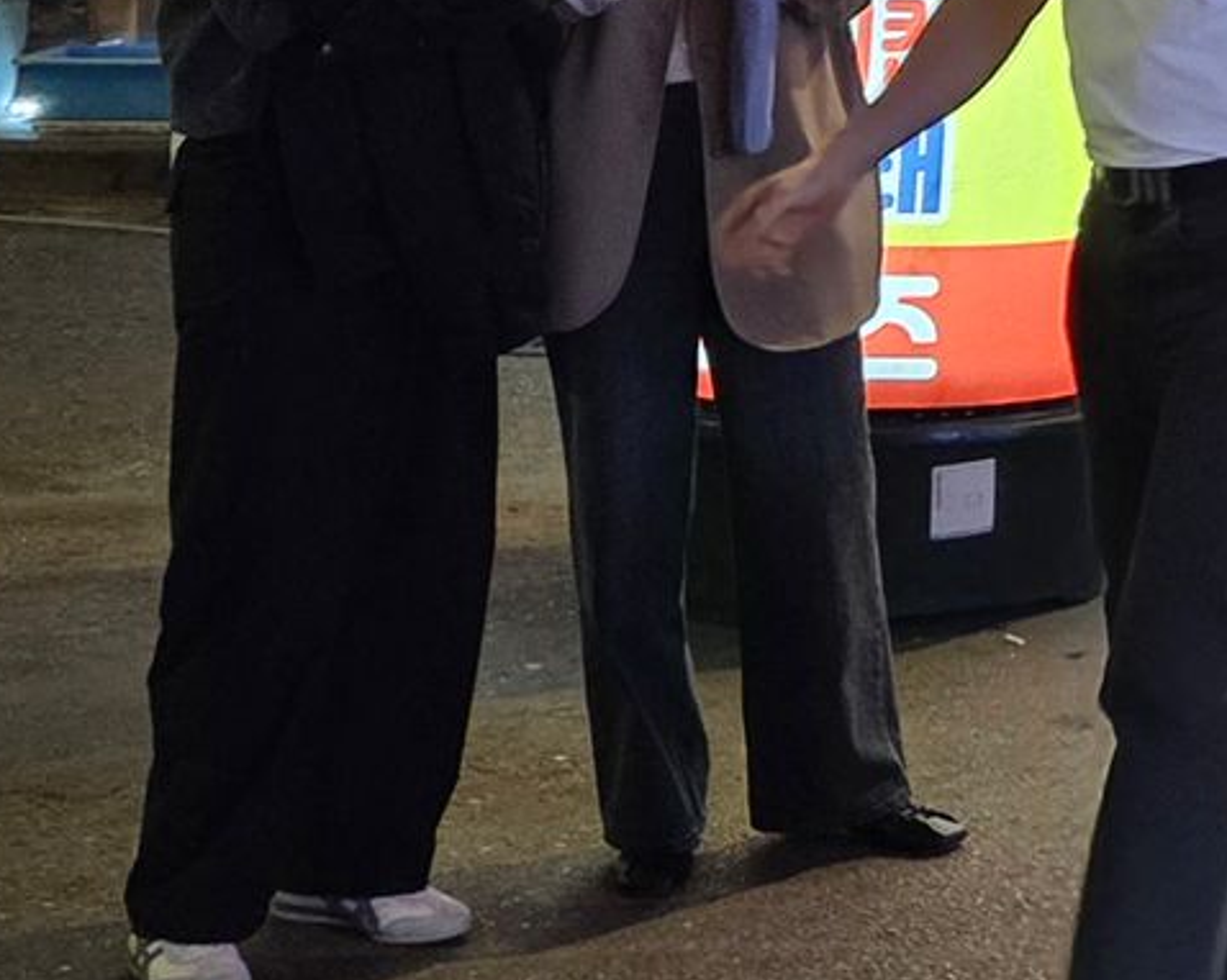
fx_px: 3412
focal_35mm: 94
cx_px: 1997
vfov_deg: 15.0
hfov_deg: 17.6
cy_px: -534
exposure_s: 1/120
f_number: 1.8
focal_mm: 5.4
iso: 320
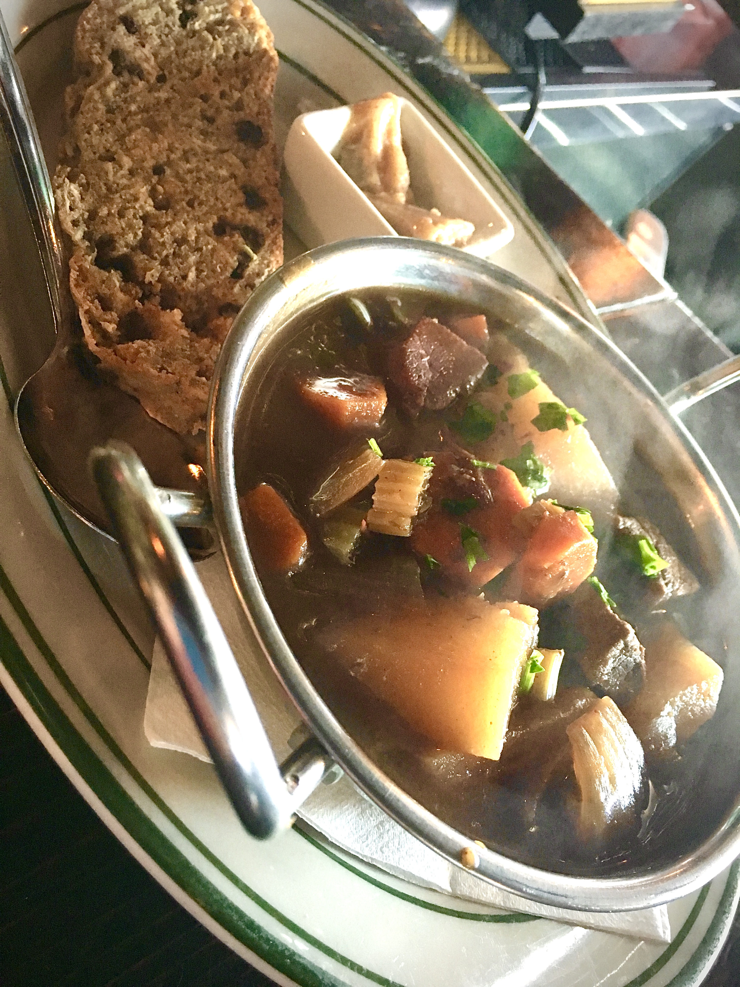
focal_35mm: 29
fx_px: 827
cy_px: 494
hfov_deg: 48.2
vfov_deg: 61.7
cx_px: 370
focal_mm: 4.15
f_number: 2.2
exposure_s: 1/30
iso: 250
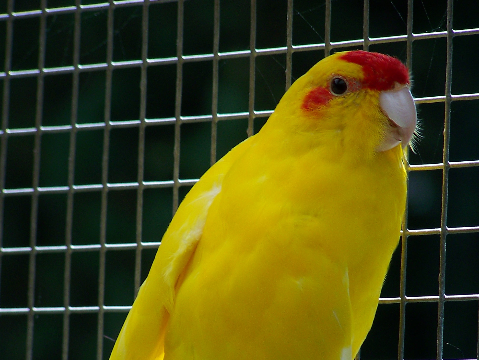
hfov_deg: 4.9
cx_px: 279
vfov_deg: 3.7
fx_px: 5605
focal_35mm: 405
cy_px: 276
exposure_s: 1/320
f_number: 3.6
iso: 64
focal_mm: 42.8
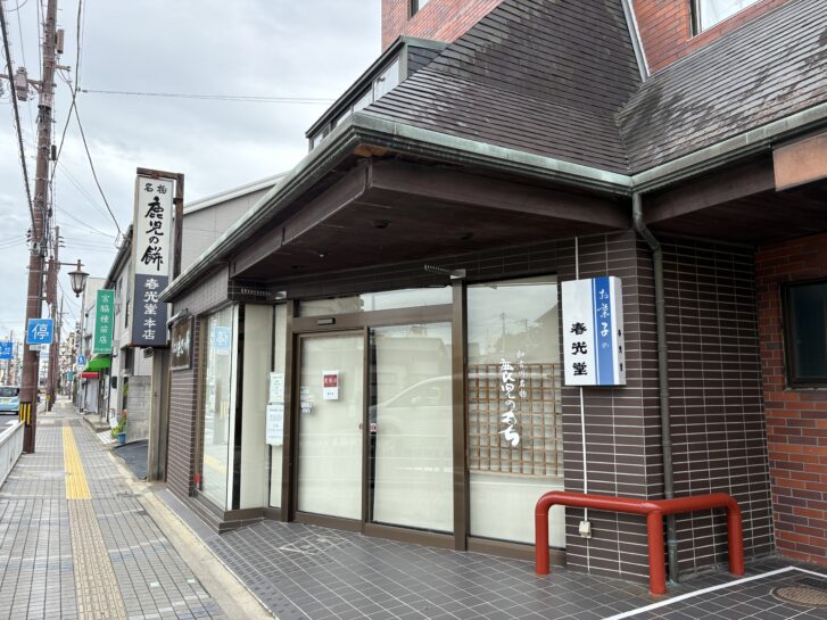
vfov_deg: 53.0
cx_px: 414
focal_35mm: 26
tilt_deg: +8.2
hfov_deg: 67.3
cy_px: 310
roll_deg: +0.6
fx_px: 621
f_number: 1.6
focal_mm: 5.96
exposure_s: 1/1099
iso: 50
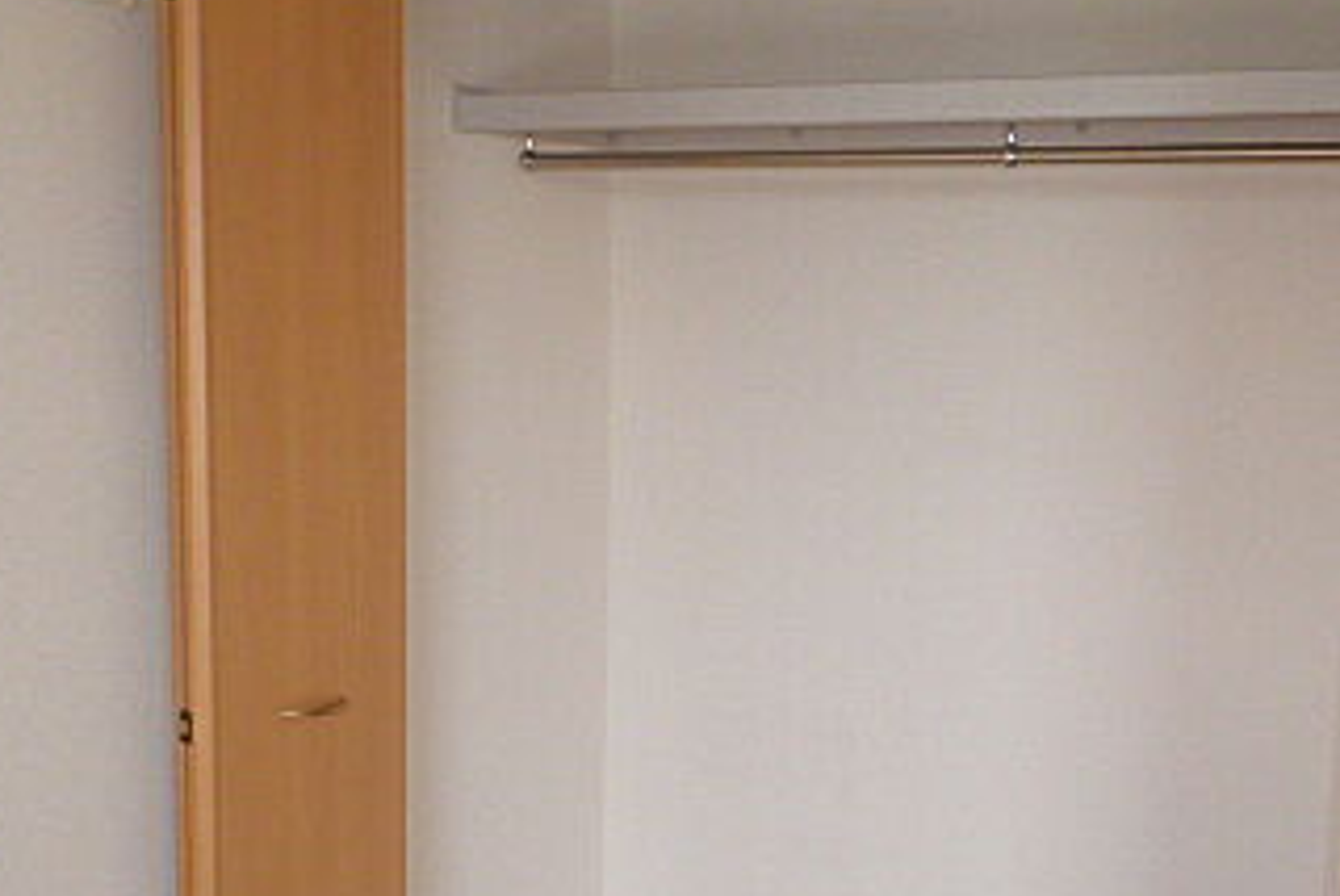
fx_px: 2012
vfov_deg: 24.7
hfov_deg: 36.7
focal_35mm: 54
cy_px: 703
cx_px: 808
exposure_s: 1/30
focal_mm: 4.7
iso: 64
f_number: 2.8
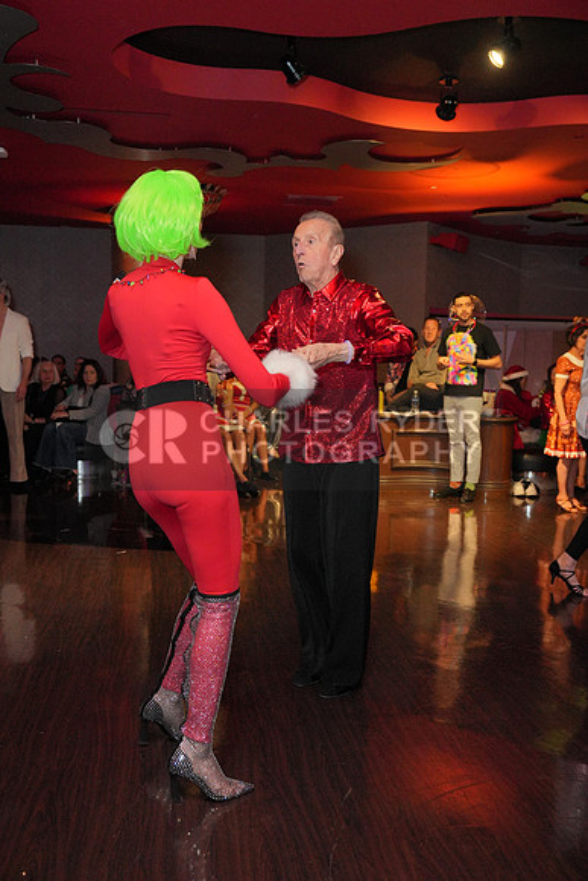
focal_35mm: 34
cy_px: 440
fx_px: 832
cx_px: 294
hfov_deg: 38.9
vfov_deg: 55.8
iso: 4000
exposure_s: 1/200
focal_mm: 34
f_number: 4
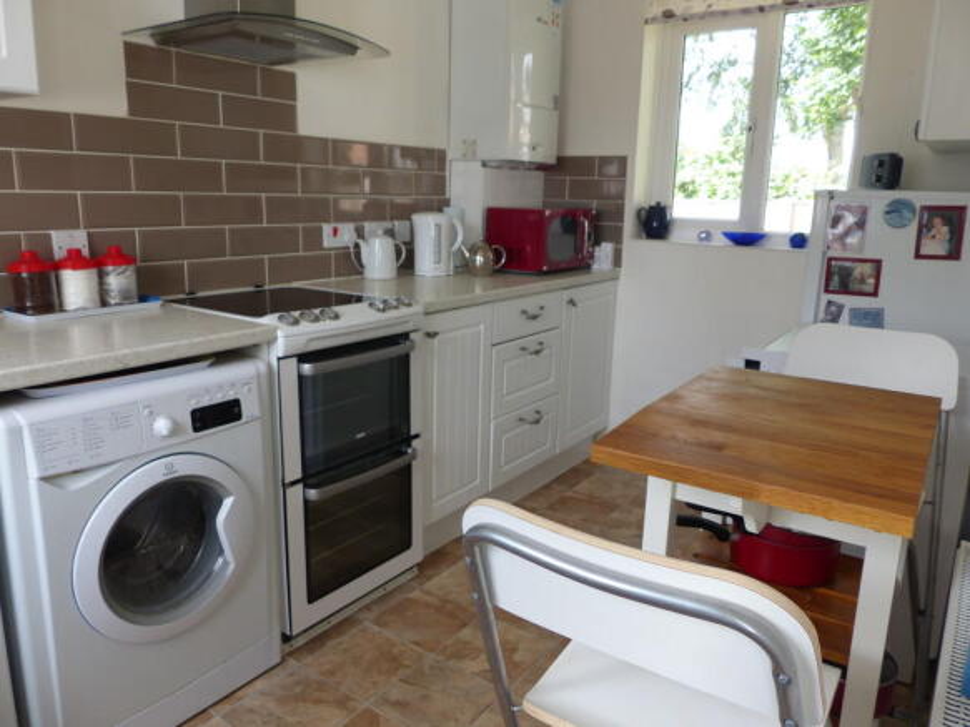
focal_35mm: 25
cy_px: 364
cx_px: 485
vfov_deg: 54.9
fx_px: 700
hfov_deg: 69.4
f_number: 2.8
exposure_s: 1/100
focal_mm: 4.5
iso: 100
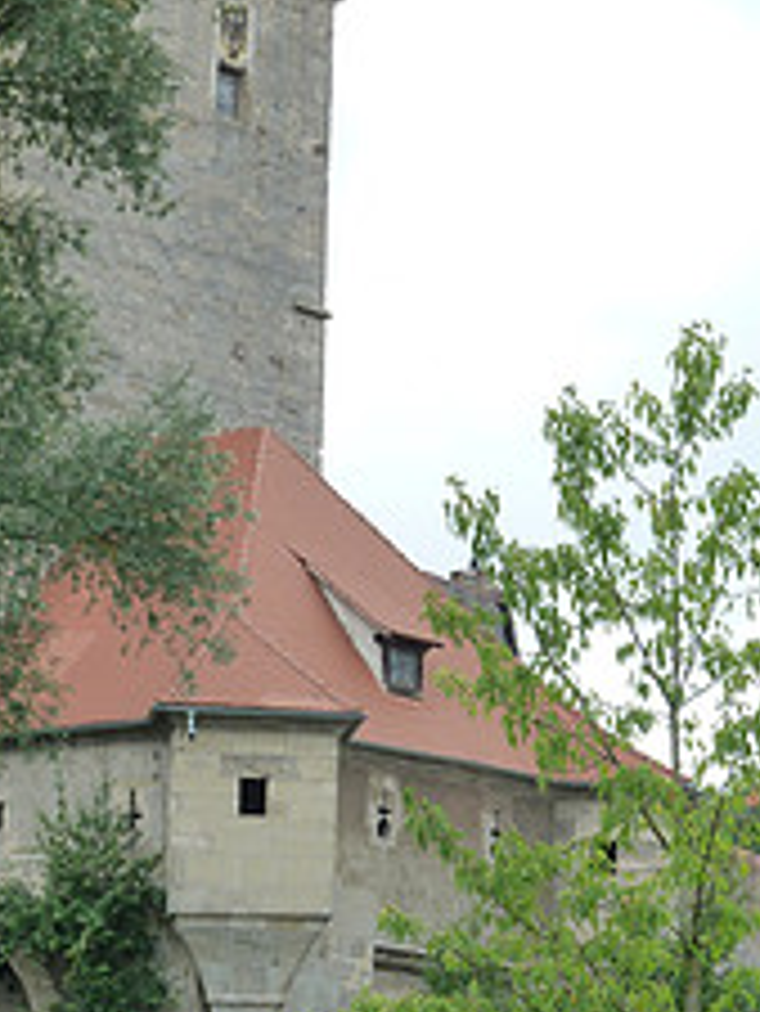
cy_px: 576
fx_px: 4855
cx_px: 227
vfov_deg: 11.9
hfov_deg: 8.9
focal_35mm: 166
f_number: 4.2
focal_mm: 13.7
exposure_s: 1/200
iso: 125
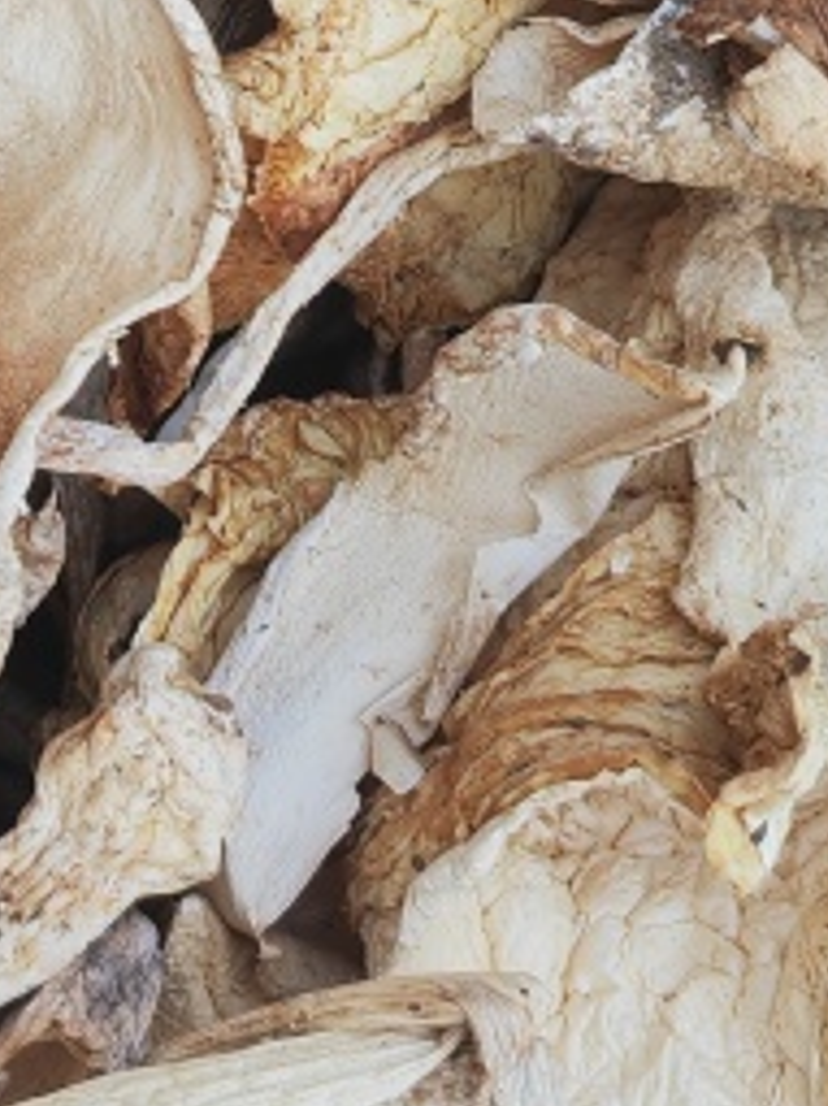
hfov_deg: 12.8
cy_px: -362
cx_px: -130
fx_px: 3607
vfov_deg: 16.4
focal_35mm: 113
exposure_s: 1/210
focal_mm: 5.53
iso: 50
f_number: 1.8
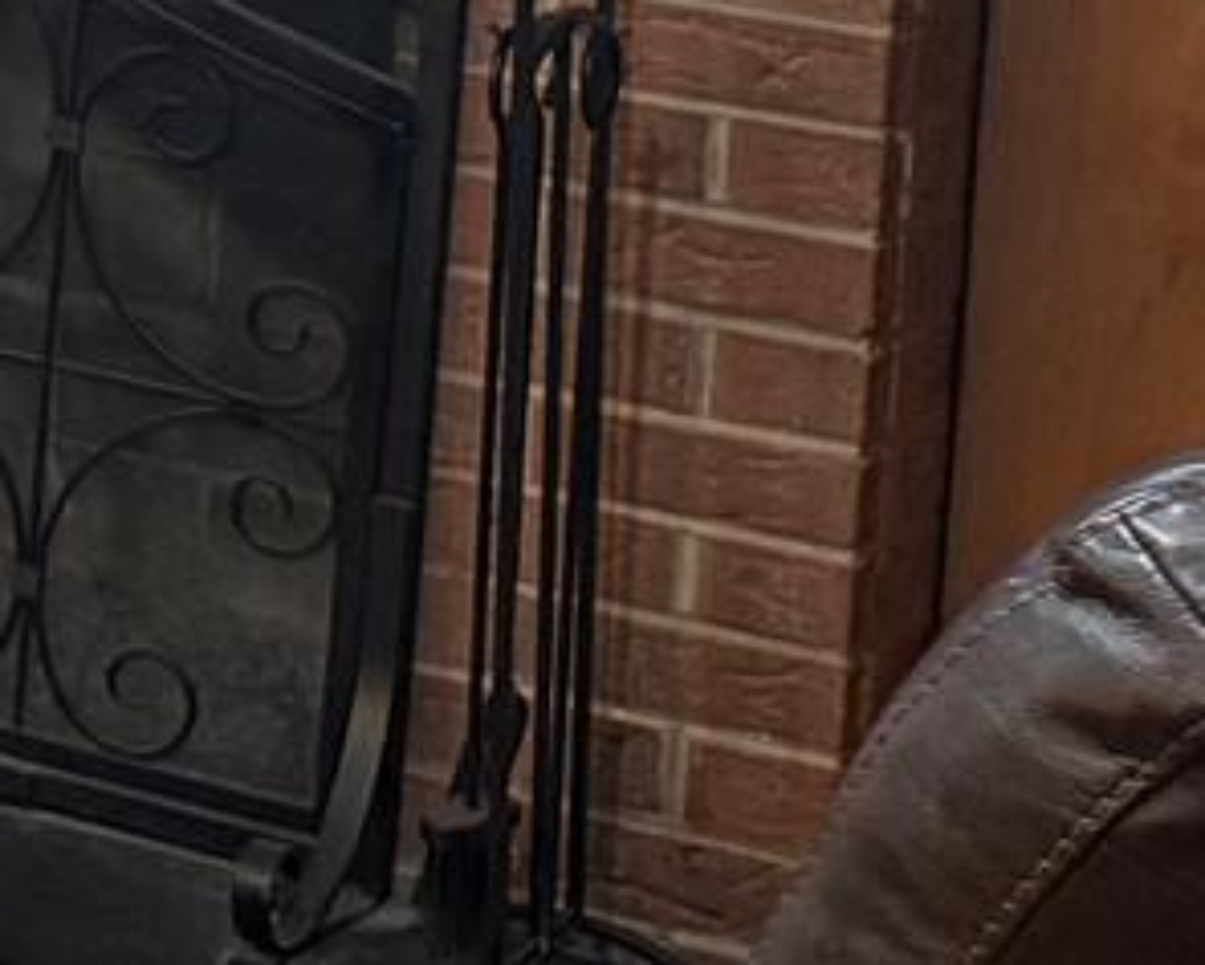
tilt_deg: -3.7
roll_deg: -1.8
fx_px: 5779
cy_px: -920
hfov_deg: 9.1
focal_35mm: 162
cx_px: -2605
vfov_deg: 9.0
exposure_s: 1/60
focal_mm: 6.76
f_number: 1.78
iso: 320
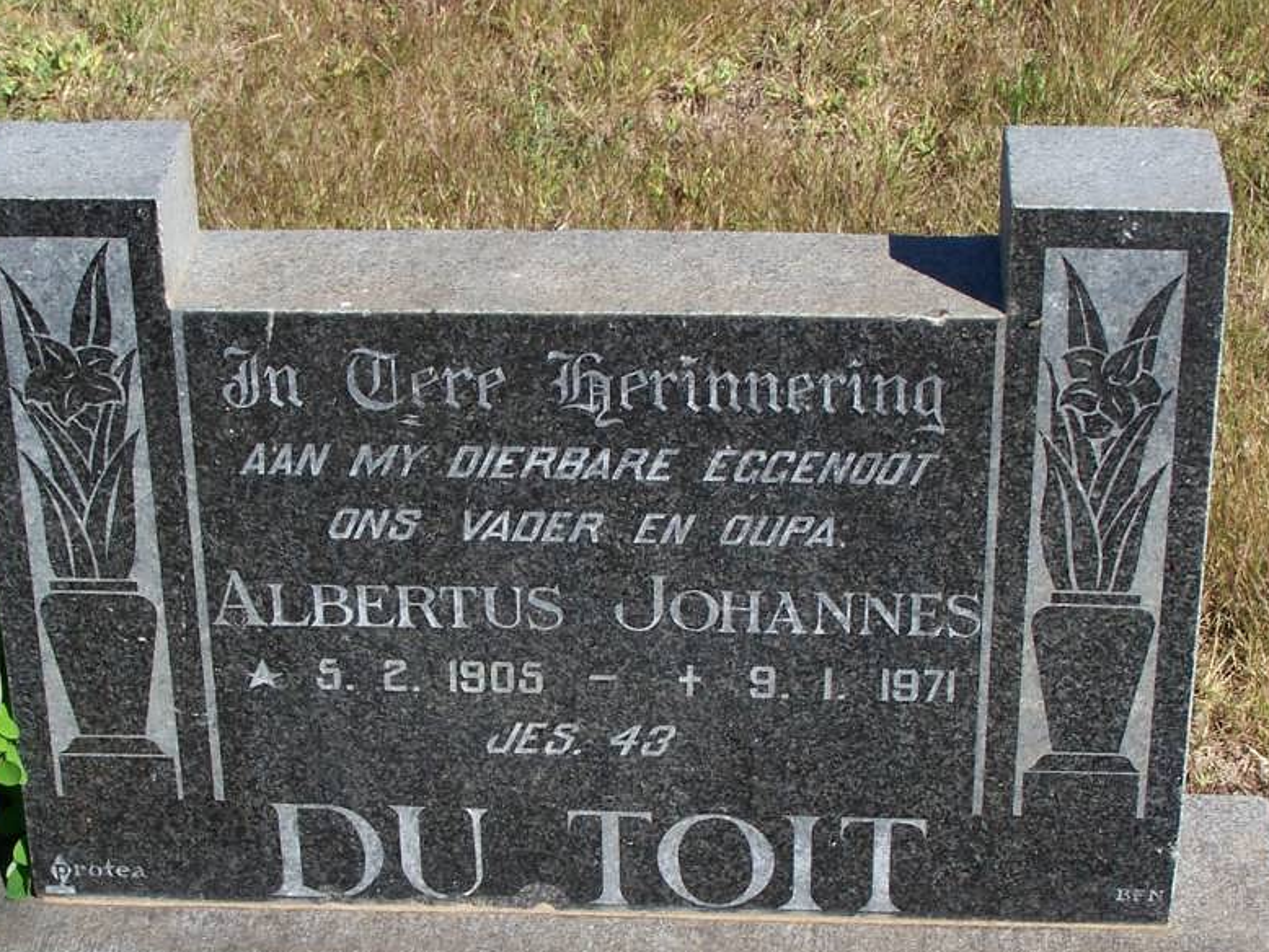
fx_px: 3337
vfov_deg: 16.2
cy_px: 549
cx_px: 646
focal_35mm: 91
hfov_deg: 21.5
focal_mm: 9.8
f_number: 4.5
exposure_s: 1/500
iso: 80
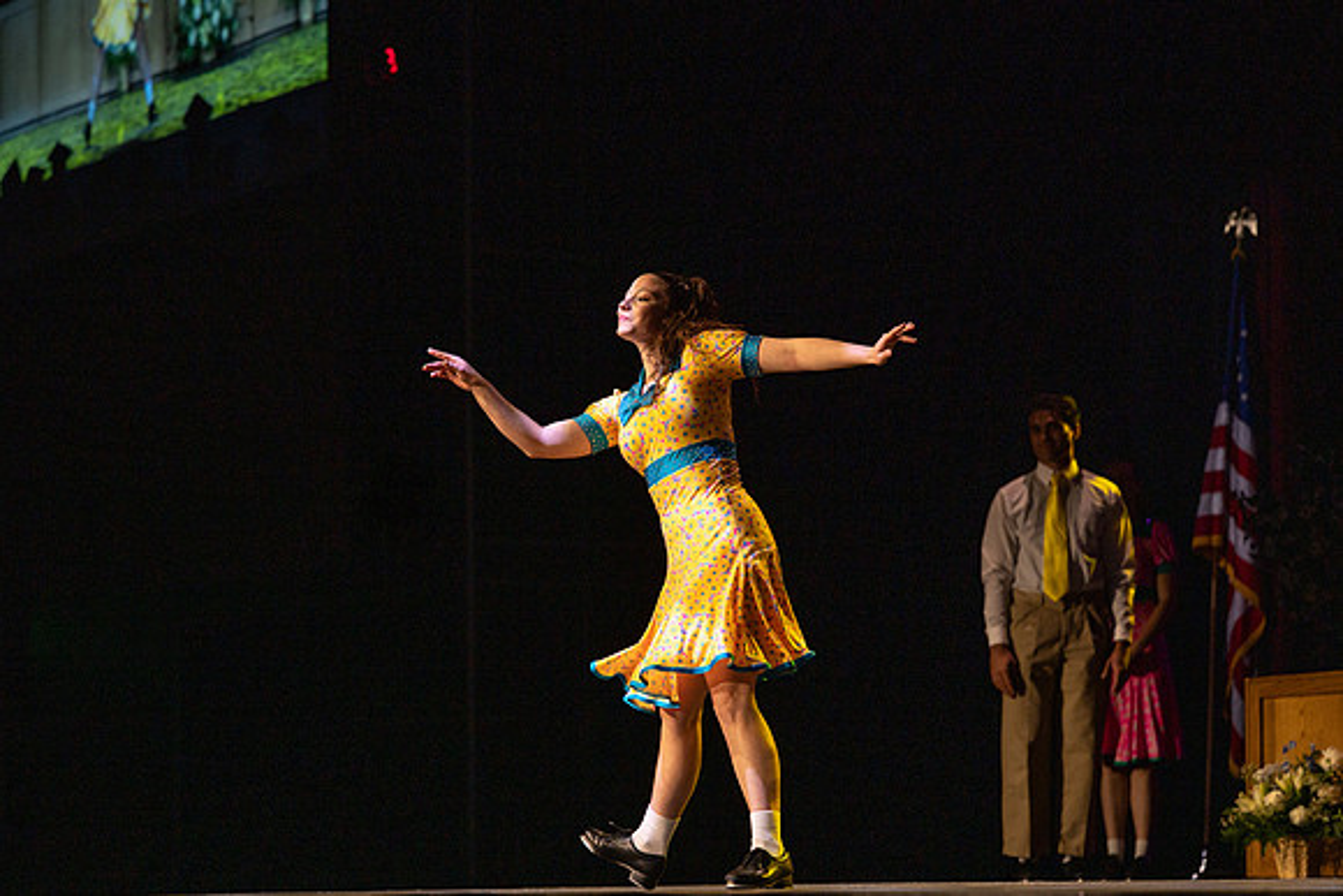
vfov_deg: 12.1
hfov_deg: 18.1
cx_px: 596
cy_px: 544
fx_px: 4213
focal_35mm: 113
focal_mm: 93
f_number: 2.8
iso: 640
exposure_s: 1/640
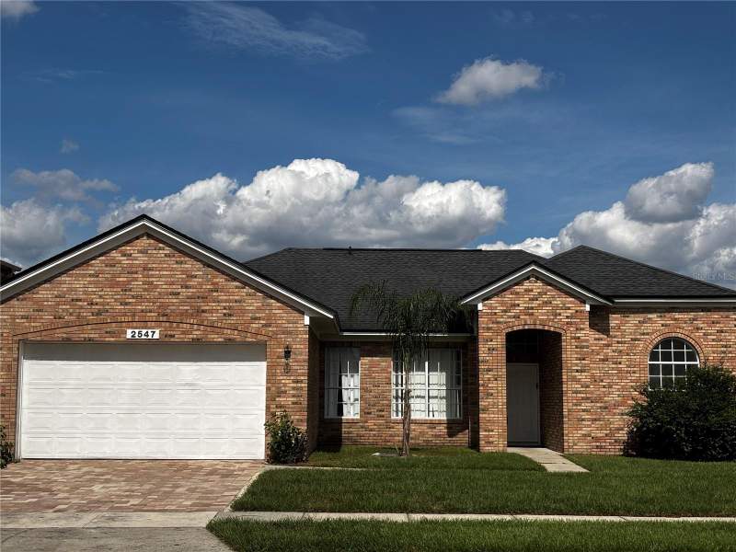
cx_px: 368
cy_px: 276
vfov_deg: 28.0
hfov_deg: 36.8
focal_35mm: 52
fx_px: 1106
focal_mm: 5.96
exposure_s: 1/6711
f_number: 1.6
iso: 40
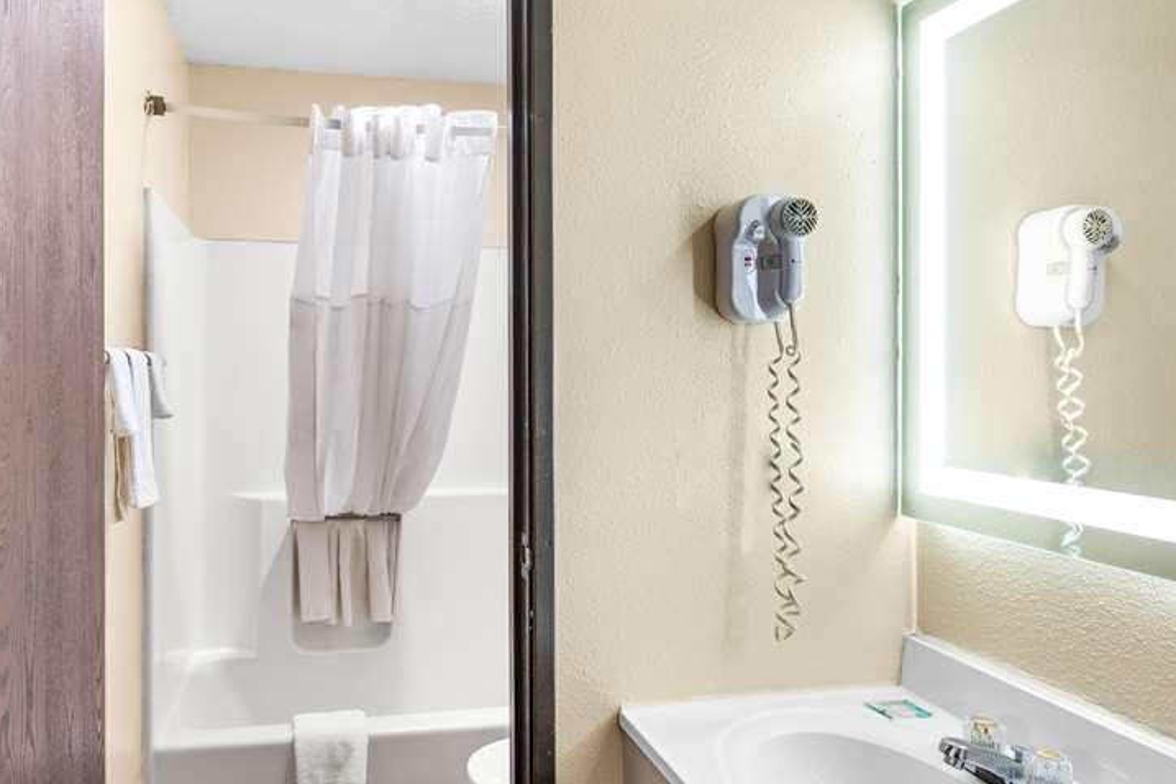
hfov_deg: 83.9
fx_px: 653
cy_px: 452
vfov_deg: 61.6
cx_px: 613
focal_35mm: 20
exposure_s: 1/1.25
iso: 100
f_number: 4.5
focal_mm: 14
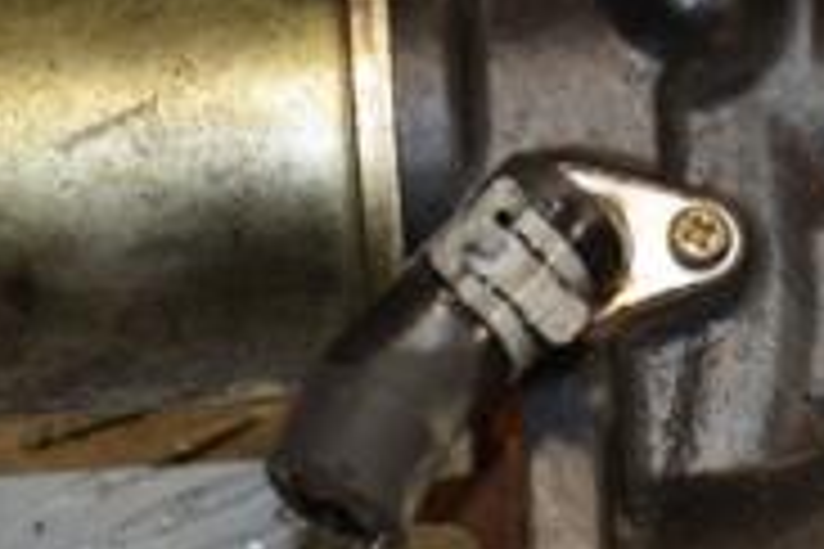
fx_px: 5630
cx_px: 648
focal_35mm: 246
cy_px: 378
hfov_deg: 8.4
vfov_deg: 5.6
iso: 800
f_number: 6.3
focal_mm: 50
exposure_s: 1/200
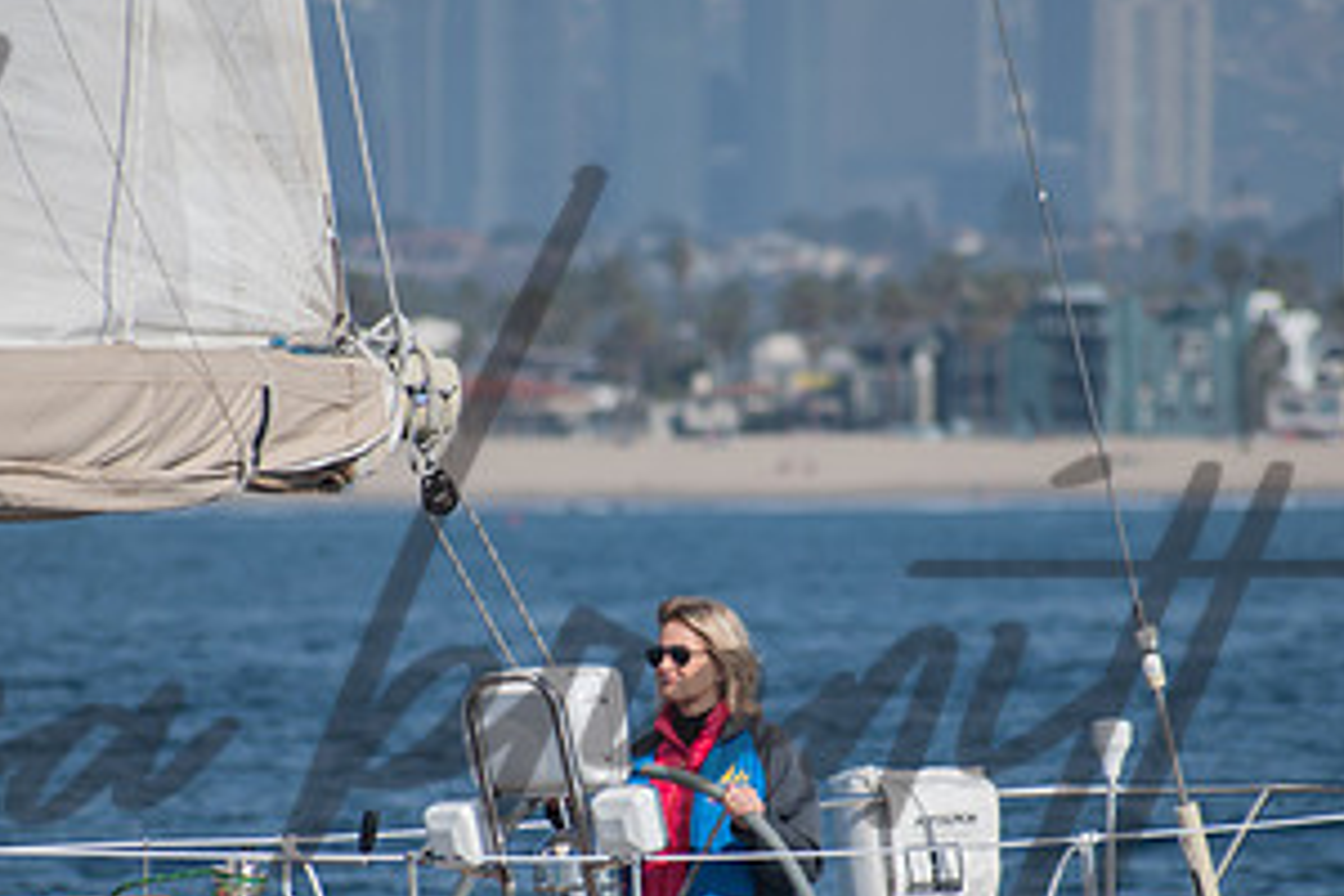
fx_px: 28110
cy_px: 674
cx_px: 650
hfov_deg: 2.7
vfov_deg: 1.8
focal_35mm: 753
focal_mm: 260
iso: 100
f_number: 6
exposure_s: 1/500
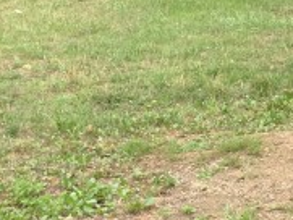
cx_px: -11
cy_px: 256
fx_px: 779
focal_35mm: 92
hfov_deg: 20.5
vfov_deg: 15.6
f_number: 1.8
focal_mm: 4.25
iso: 25
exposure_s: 1/267
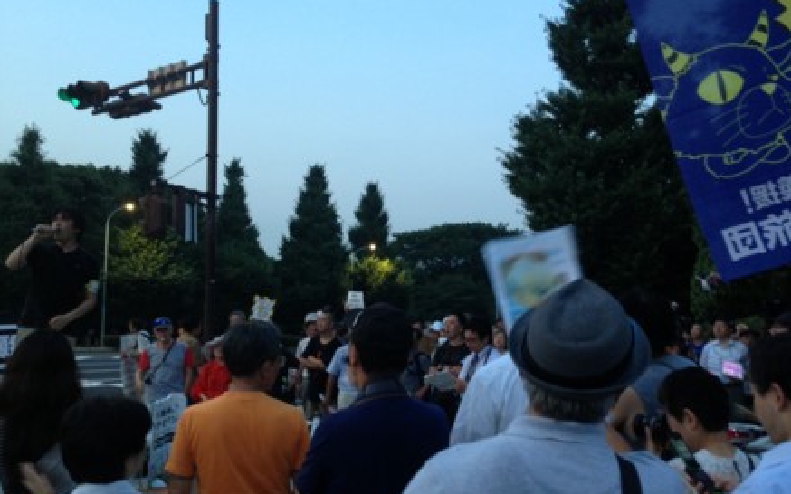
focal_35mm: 36
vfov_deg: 35.3
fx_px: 776
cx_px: 405
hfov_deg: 54.0
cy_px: 271
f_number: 2.4
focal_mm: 4.13
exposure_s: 1/20
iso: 125
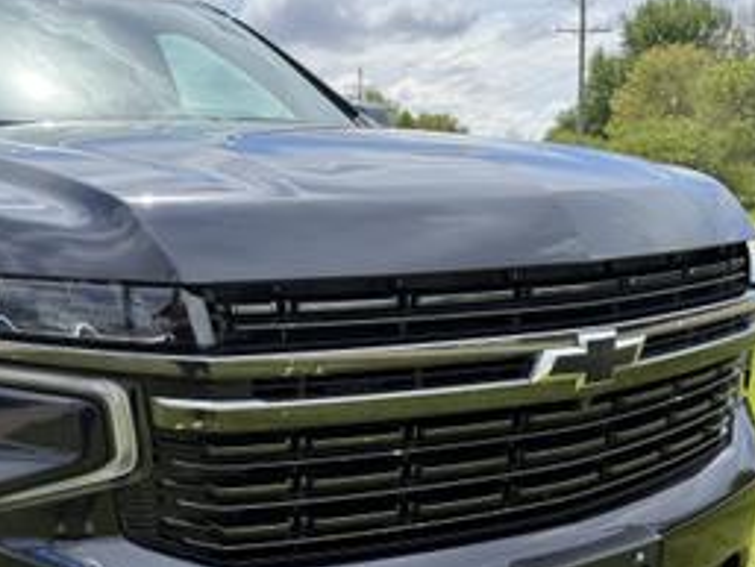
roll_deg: +0.7
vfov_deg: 30.6
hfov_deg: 39.6
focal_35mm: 47
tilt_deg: -10.3
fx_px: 1026
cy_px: 388
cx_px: 212
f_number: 1.78
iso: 100
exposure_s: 1/4167
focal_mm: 6.76
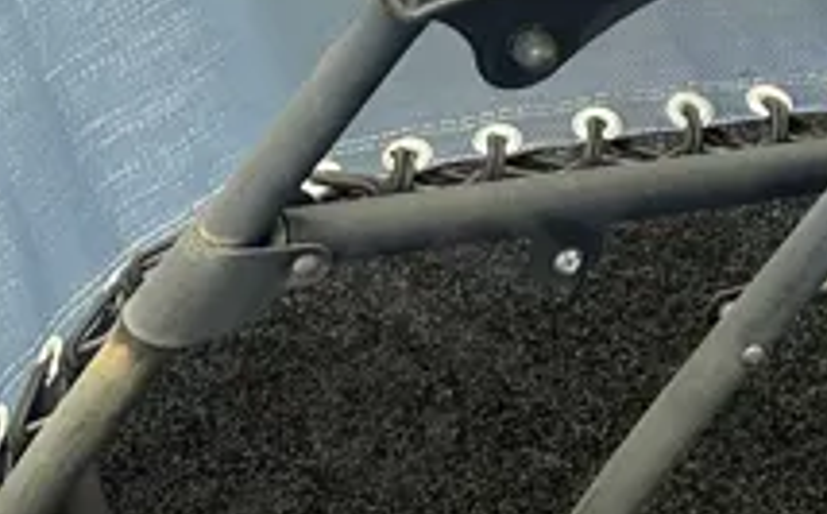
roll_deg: -2.8
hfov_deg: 16.7
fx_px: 2745
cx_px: 842
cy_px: -197
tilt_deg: -36.4
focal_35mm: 122
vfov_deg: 10.4
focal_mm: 6.86
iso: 160
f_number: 1.78
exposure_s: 1/50
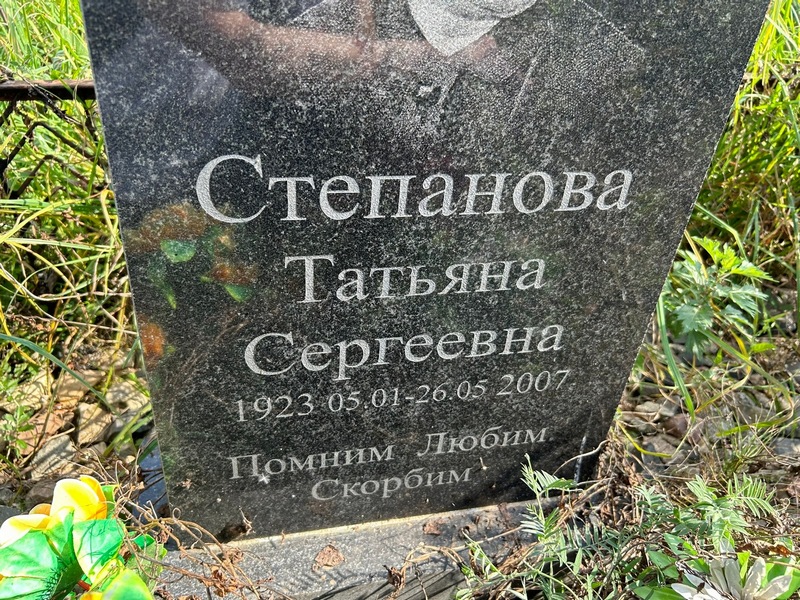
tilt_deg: -34.5
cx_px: 400
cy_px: 300
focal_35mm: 26
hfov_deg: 67.3
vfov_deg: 53.1
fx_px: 601
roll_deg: +0.1
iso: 50
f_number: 1.5
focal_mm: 5.7
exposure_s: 1/452
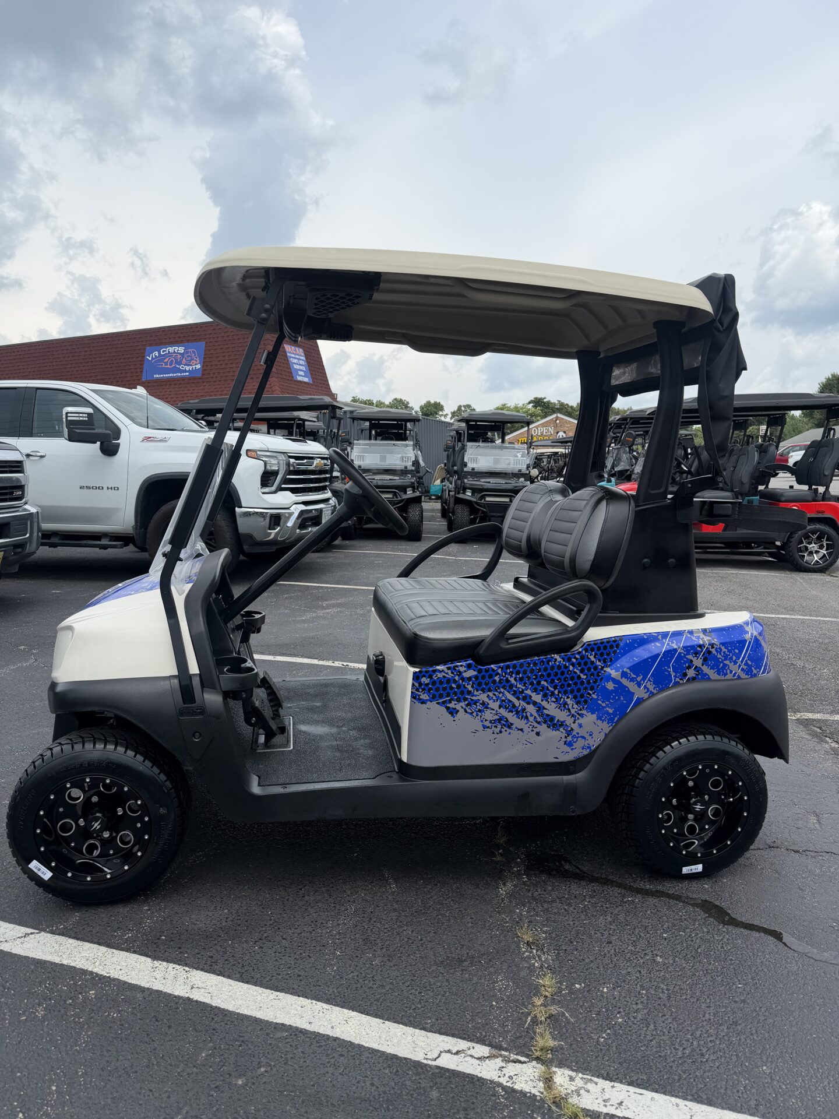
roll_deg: +1.3
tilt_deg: -5.8
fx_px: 776
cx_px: 420
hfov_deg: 56.8
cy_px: 560
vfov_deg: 71.6
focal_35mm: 24
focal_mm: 6.76
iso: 80
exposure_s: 1/5319
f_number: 1.78
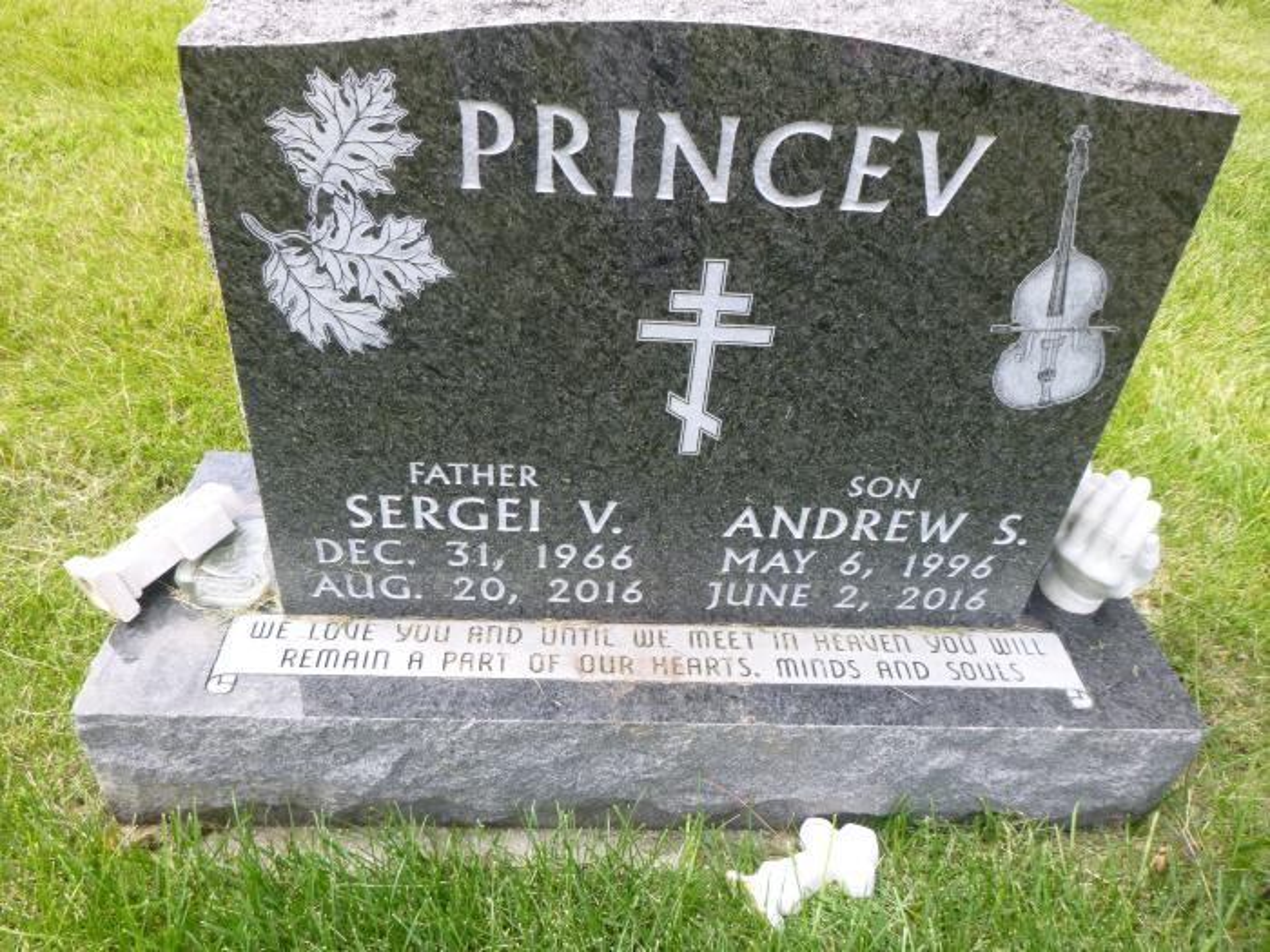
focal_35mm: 25
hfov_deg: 69.4
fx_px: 917
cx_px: 635
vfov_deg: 54.9
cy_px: 476
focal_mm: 4.5
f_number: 3.9
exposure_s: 1/80
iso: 100
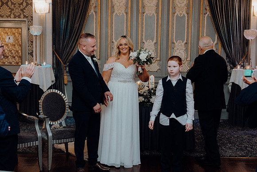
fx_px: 400
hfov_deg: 35.6
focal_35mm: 56
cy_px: 86
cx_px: 128
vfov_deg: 24.2
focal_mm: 56
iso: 2500
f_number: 3.5
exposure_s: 1/160
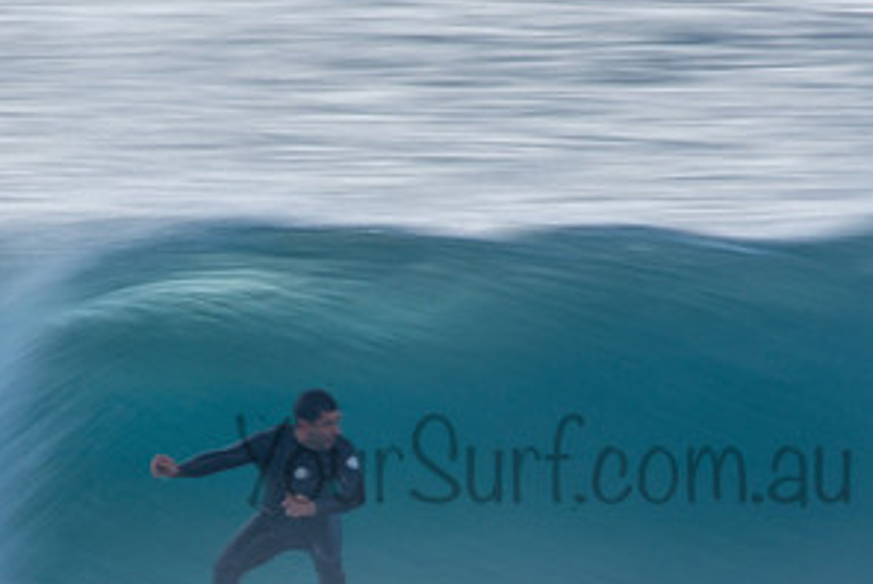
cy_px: 435
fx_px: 35658
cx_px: 540
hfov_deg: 1.4
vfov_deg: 0.9
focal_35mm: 1469
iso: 100
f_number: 29
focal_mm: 500
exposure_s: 1/15
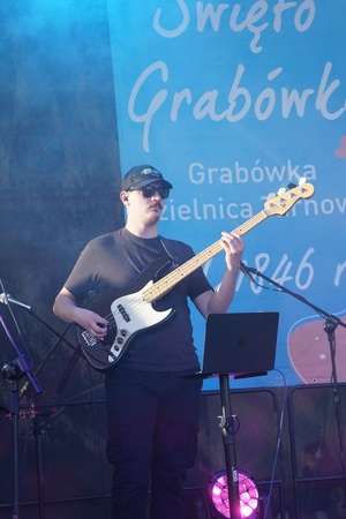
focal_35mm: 105
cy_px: 260
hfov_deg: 13.0
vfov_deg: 19.5
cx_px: 173
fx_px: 1514
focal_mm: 70
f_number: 4
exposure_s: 1/160
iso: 200
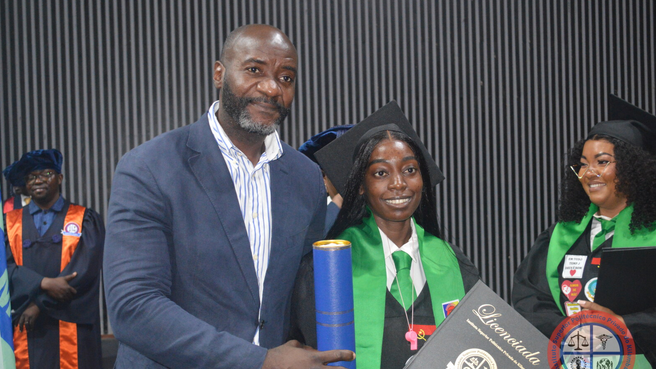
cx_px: 328
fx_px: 966
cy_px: 212
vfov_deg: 21.6
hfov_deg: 37.5
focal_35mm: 56
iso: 2500
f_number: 5
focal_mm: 35
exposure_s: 1/60
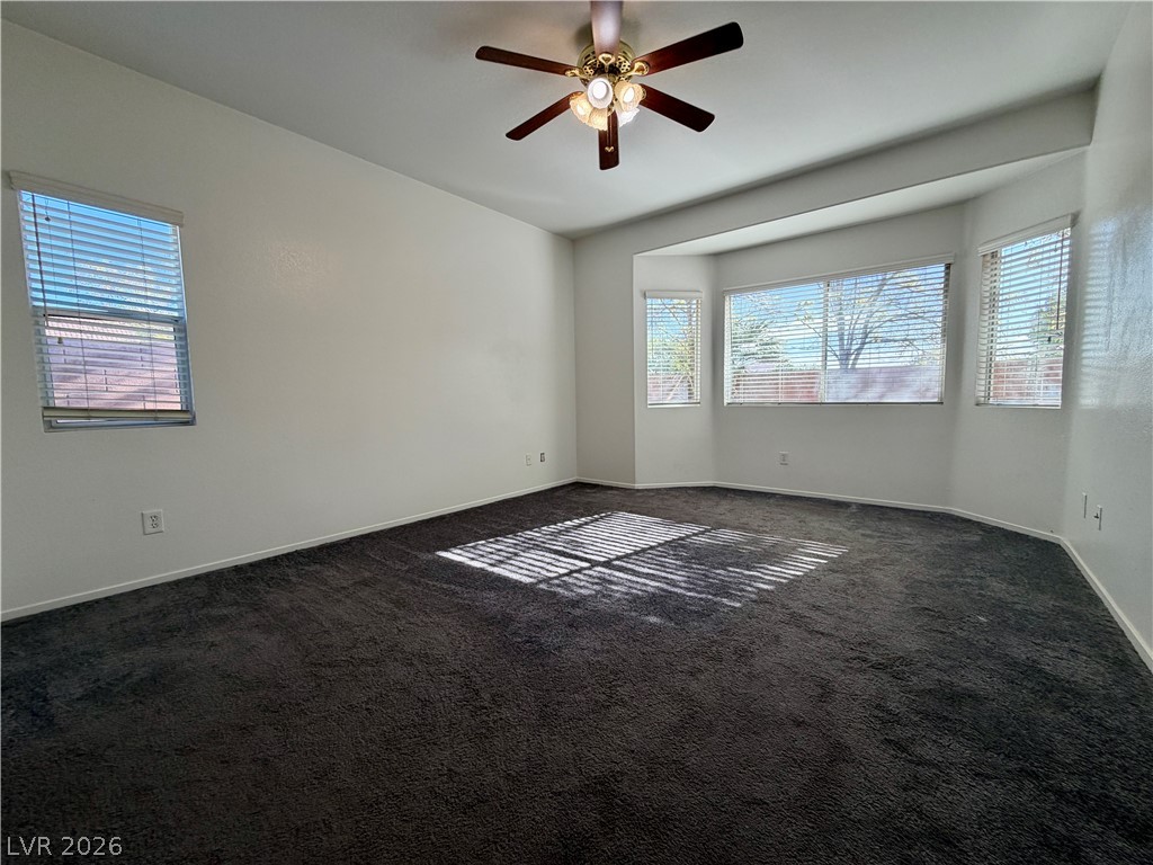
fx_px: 466
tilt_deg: -4.0
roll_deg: +1.0
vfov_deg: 85.7
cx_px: 576
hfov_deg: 102.1
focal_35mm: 14
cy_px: 432
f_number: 2.2
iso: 64
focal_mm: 2.22
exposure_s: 1/120
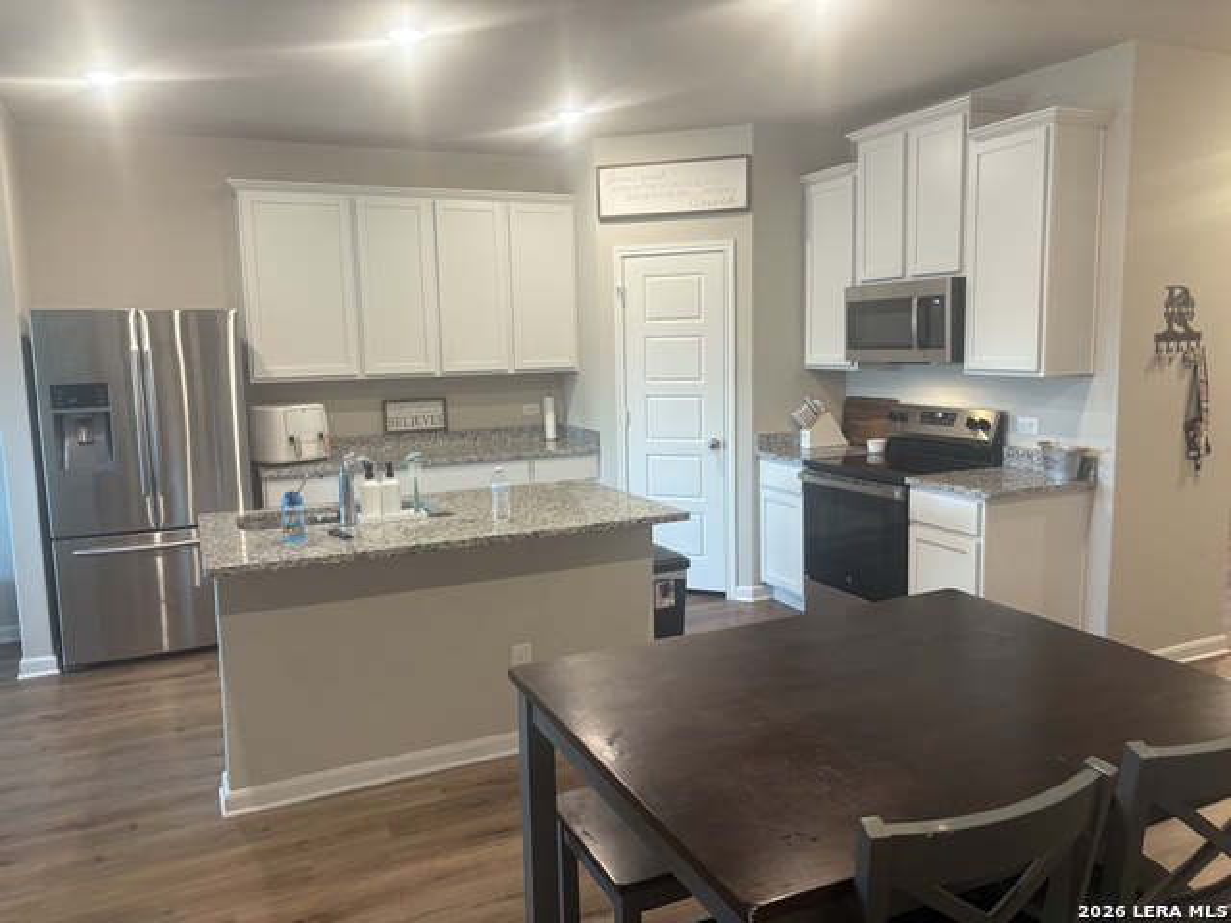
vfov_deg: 53.1
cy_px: 462
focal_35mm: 26
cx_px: 616
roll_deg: +1.7
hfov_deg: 67.3
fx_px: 925
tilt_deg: -6.8
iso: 125
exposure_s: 1/60
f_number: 1.6
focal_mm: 5.96
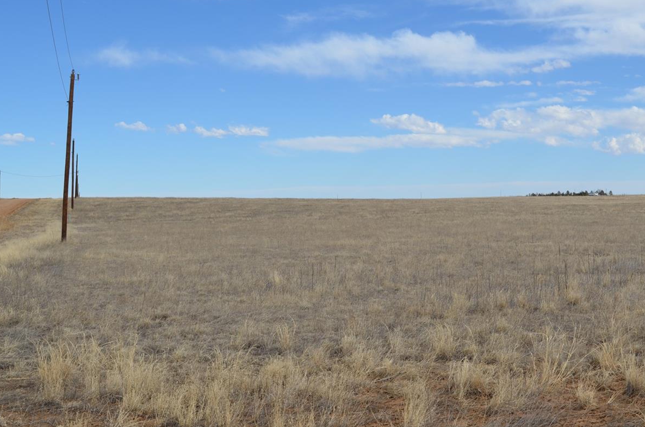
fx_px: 1049
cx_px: 404
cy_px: 180
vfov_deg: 23.0
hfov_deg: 34.0
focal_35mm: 59
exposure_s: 1/320
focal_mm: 29
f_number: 9
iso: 100
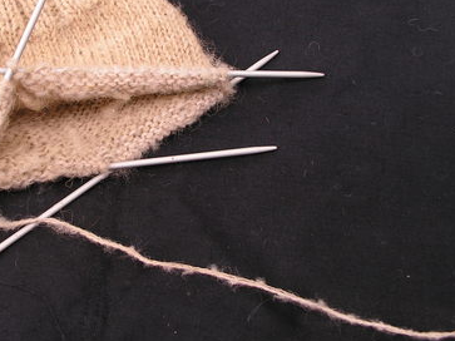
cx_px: 136
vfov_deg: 19.9
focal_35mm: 74
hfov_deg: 26.1
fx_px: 972
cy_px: 147
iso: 64
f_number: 3.2
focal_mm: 8.4
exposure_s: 1/125
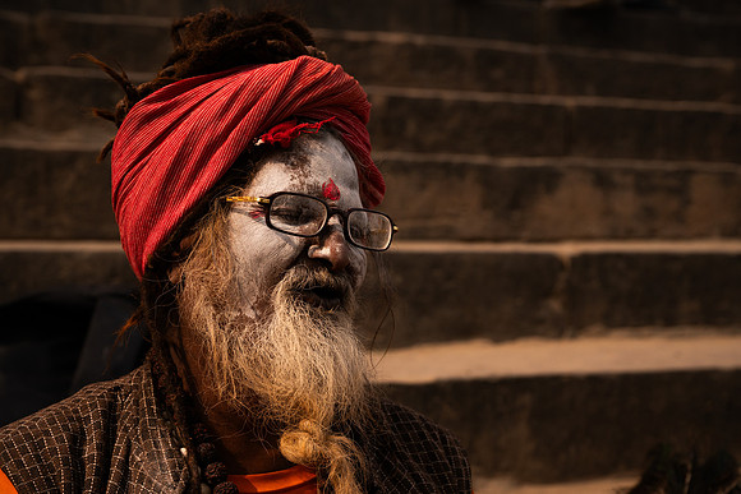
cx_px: 370
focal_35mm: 64
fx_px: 1318
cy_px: 247
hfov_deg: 31.4
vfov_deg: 21.3
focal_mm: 64
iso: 320
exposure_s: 1/640
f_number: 6.3
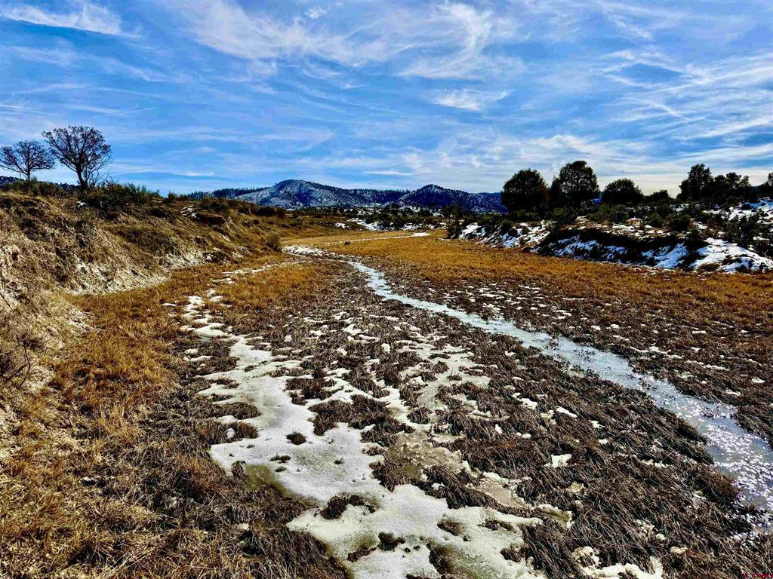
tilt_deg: -5.6
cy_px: 290
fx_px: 536
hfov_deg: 71.6
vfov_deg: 56.8
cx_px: 386
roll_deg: +0.5
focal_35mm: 24
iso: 80
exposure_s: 1/10309
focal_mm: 6.76
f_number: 1.78
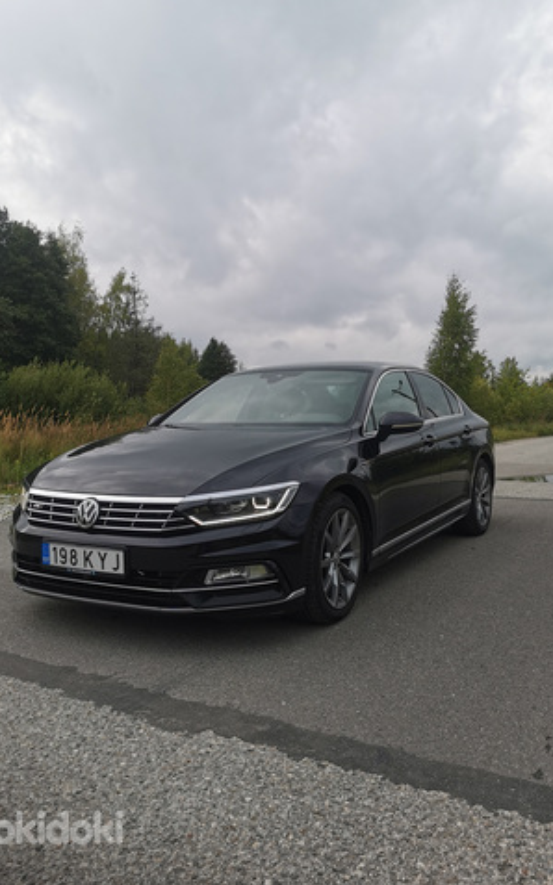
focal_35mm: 30
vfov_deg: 62.9
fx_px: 724
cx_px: 287
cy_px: 429
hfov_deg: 41.8
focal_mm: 5.56
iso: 50
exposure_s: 1/1193
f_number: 1.6
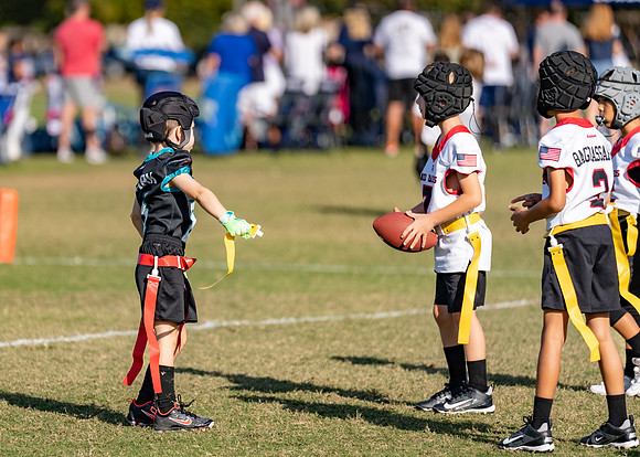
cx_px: 180
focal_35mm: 289
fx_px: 5259
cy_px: 211
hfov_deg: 7.0
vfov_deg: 5.0
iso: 100
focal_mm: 200
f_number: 2.8
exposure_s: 1/2000
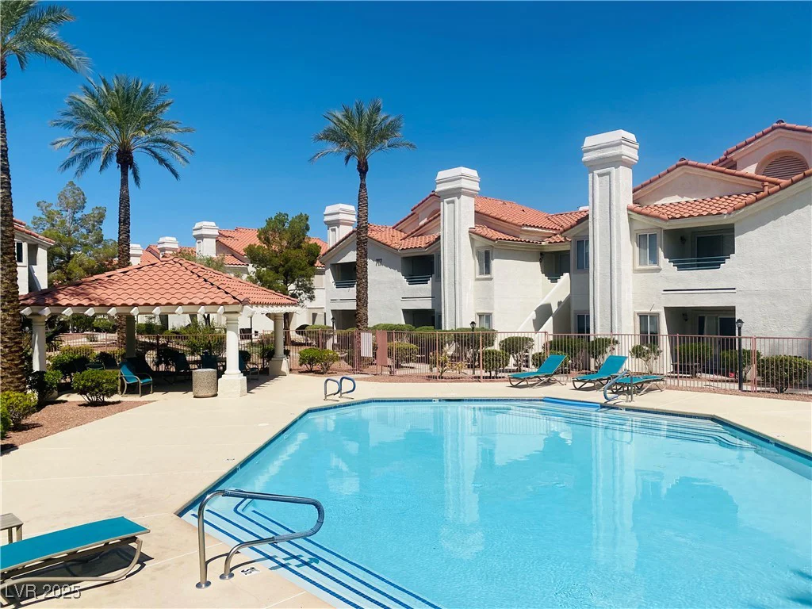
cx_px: 406
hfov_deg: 67.3
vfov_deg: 53.1
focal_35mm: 26
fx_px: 610
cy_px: 304
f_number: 1.8
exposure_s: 1/6410
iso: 32
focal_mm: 4.25
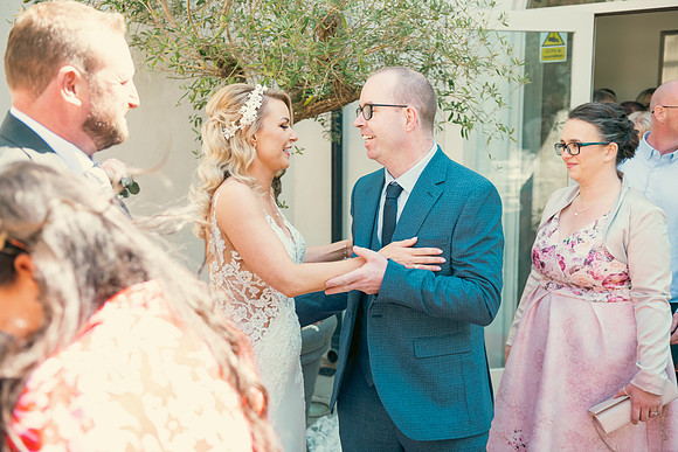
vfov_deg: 33.4
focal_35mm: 40
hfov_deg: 48.4
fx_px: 753
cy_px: 226
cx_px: 339
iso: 160
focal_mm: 40
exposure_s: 1/250
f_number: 3.5
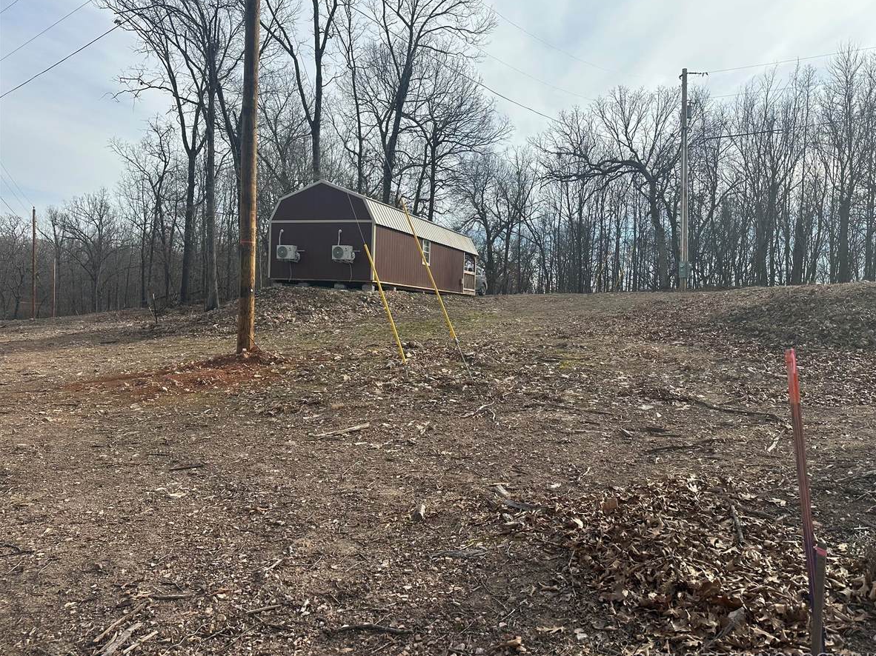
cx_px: 474
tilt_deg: -1.6
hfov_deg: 67.2
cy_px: 322
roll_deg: -2.4
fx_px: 658
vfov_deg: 53.0
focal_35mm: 26
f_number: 1.78
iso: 80
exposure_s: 1/3472
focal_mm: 6.86
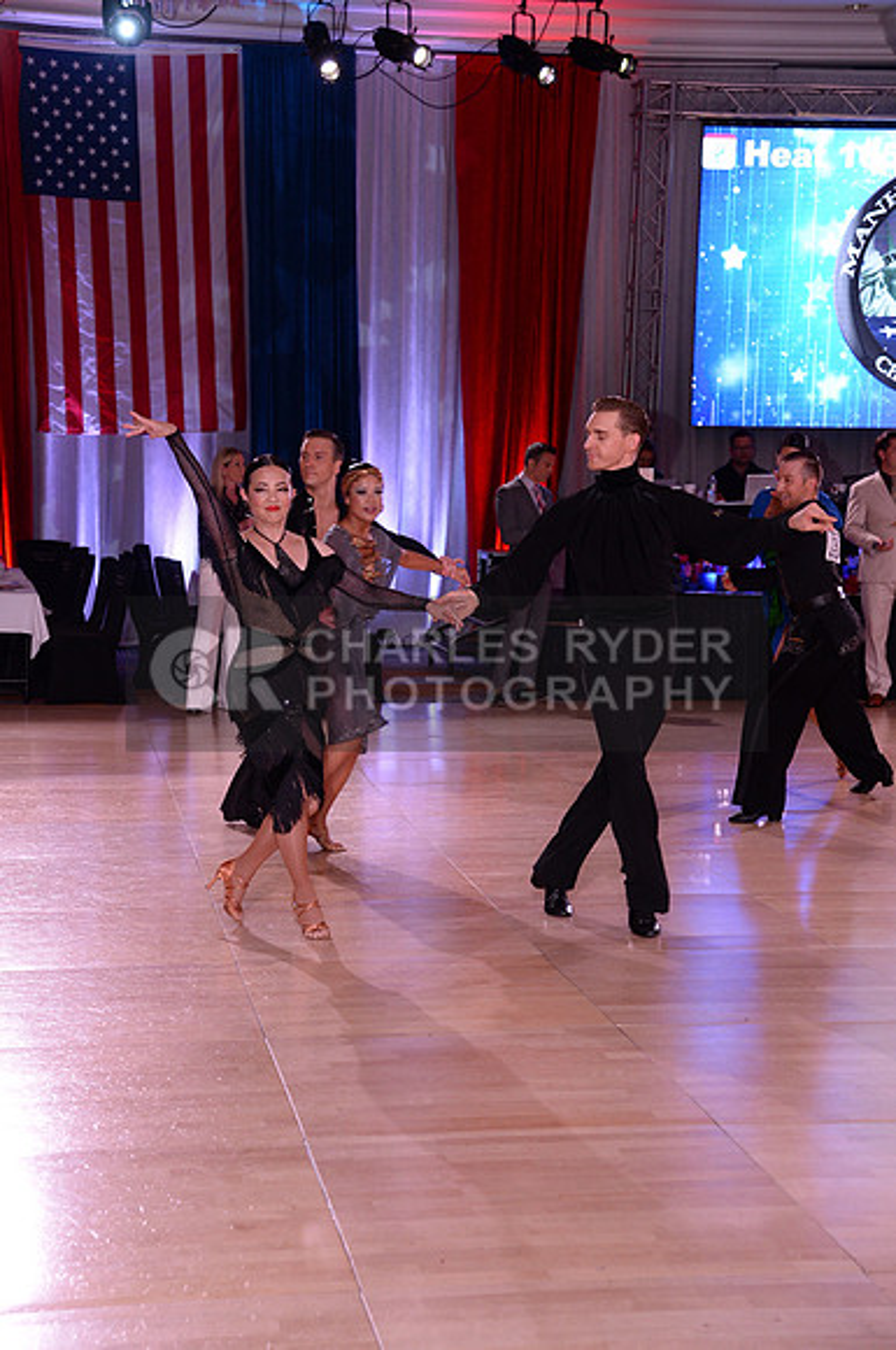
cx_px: 448
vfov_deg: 31.0
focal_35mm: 65
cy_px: 675
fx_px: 2434
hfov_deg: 20.9
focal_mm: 65
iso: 2000
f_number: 5.6
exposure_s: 1/250
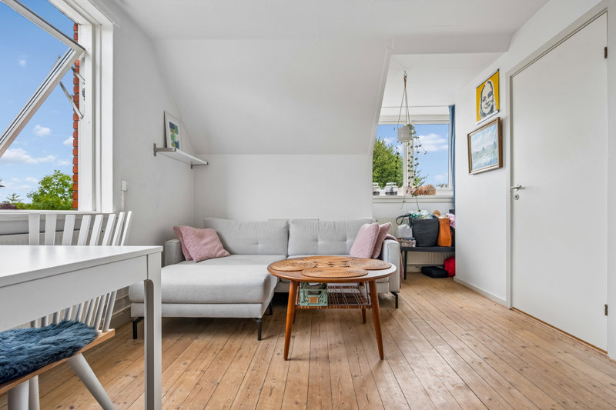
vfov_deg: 72.0
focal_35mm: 16
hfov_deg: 95.0
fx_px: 282
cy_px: 205
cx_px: 308
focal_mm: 16.5
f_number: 6.3
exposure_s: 1/30
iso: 800
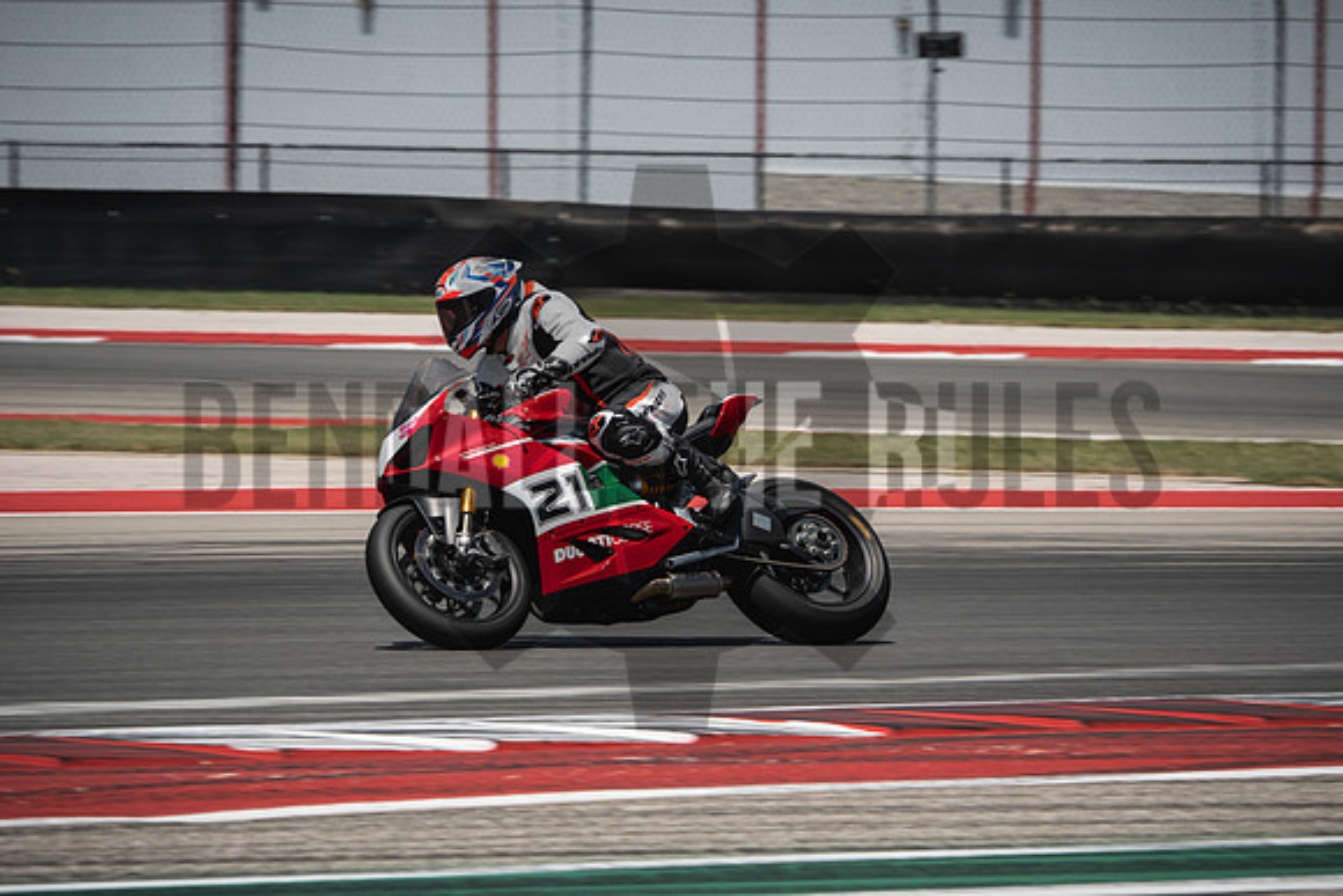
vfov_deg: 4.6
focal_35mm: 300
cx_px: 672
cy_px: 448
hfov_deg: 6.9
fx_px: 11194
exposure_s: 1/400
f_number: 8
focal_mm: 200
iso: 160
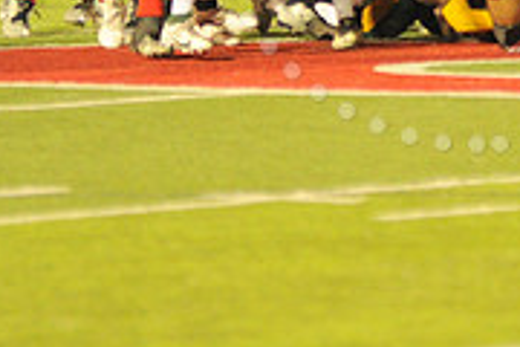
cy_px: -127
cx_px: 477
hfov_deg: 3.2
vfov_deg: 2.1
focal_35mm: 644
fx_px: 9301
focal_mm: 200
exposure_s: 1/320
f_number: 3.2
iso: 5000
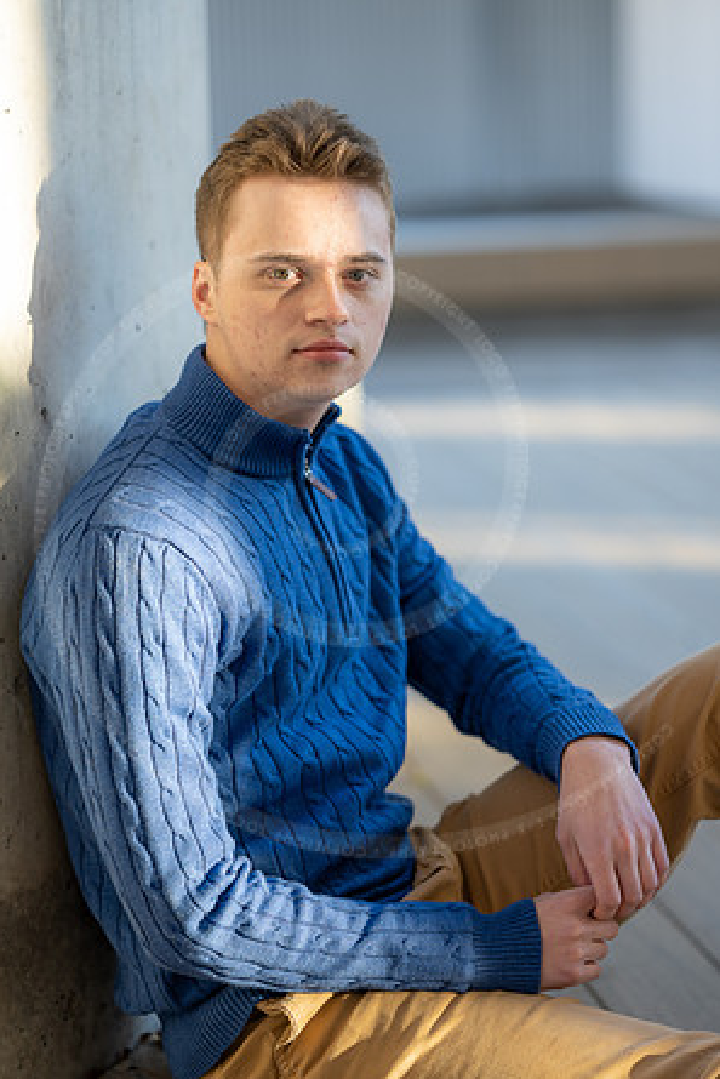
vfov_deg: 23.6
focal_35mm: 86
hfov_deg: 15.9
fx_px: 2578
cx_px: 361
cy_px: 543
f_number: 1.8
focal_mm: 85
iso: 100
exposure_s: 1/160
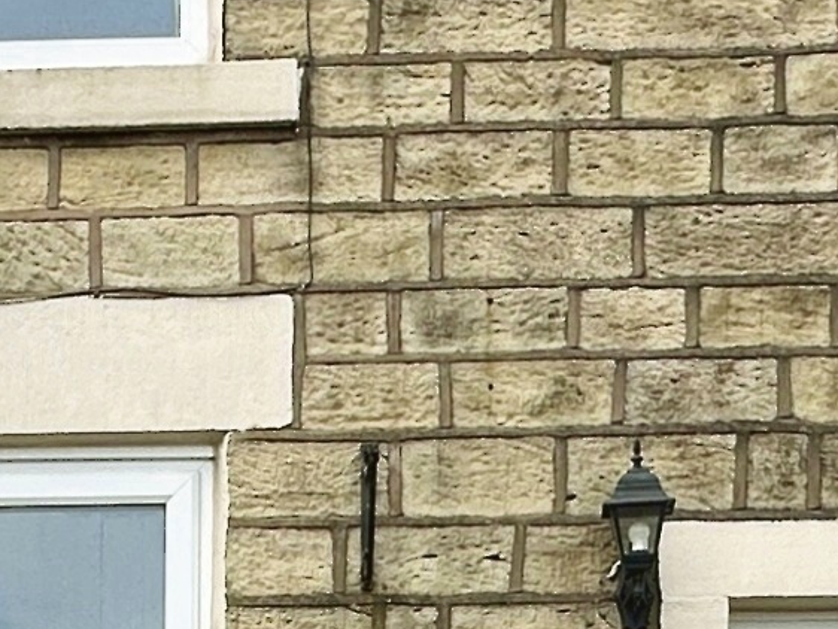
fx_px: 1744
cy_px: 320
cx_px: 198
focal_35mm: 72
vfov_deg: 20.5
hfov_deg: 26.6
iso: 50
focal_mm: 2.22
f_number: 2.2
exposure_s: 1/963
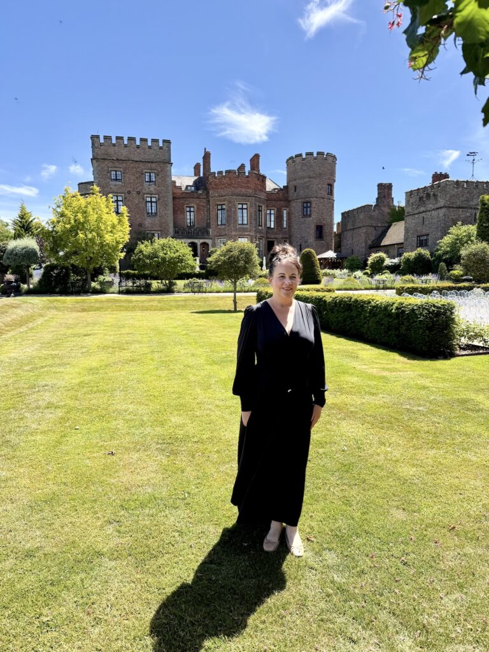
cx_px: 244
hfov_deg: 56.8
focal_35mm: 24
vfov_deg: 71.6
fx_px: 452
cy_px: 326
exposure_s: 1/2445
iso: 80
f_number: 1.78
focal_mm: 6.76
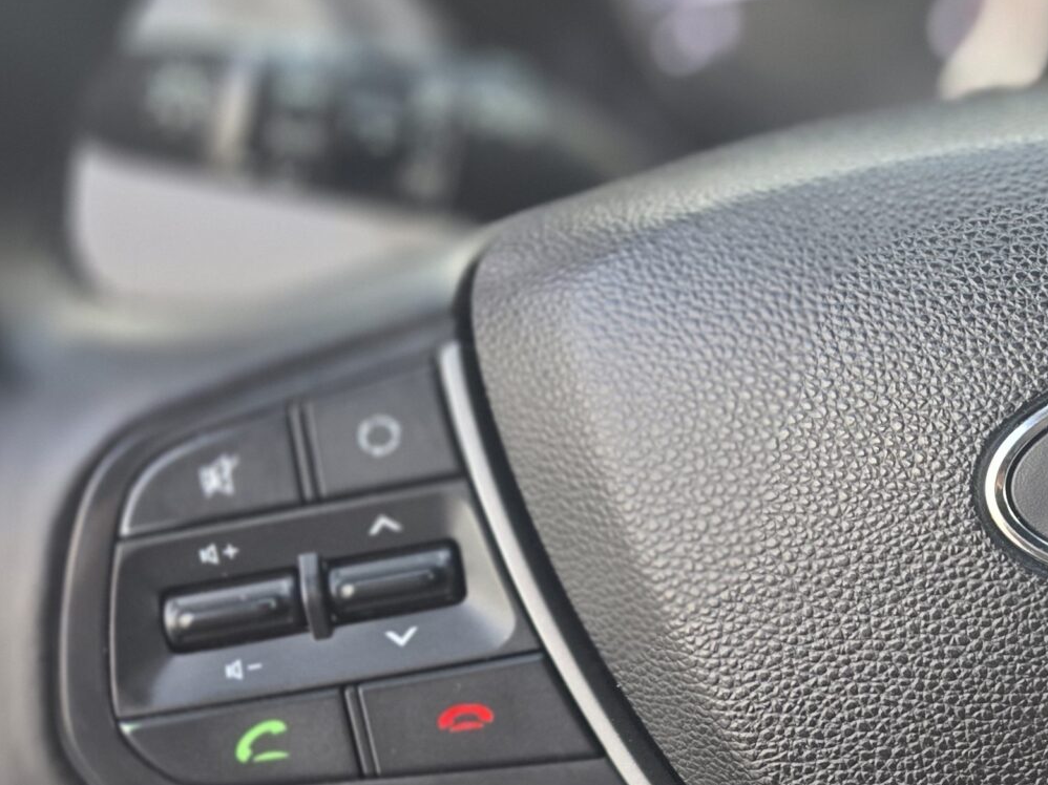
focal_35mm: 59
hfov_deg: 27.9
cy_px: 314
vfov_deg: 24.8
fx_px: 1786
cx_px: 1309
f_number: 1.7
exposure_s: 1/100
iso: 200
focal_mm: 6.3
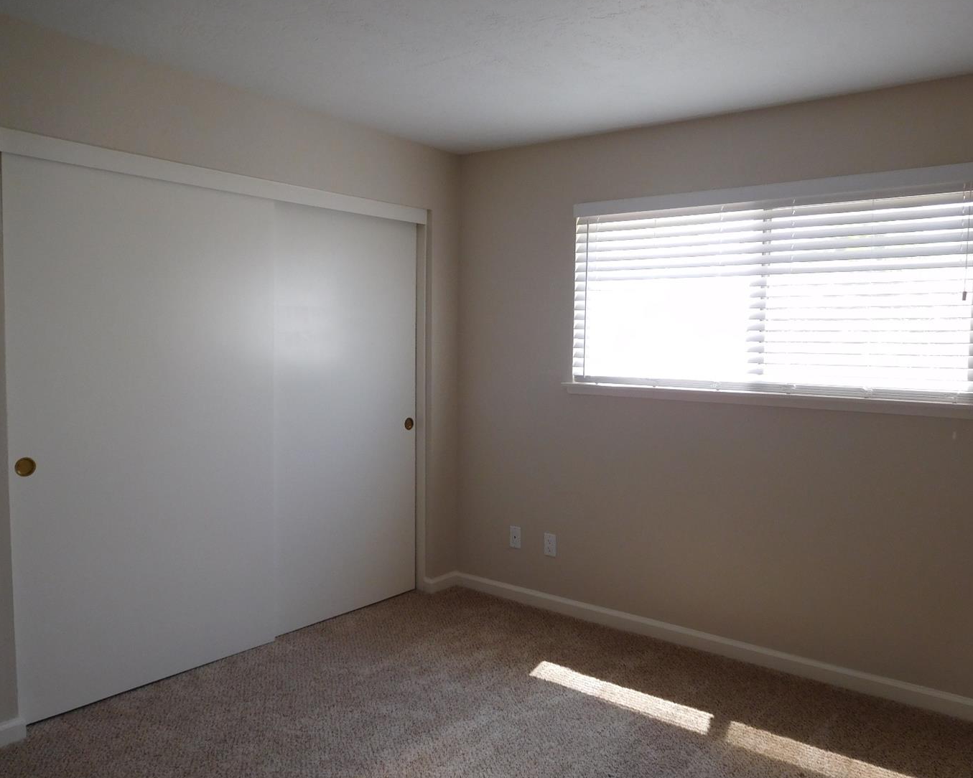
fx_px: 778
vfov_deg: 53.2
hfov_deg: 64.0
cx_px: 513
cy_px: 394
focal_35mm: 27
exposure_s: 1/100
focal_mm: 4.5
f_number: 3.4
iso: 125
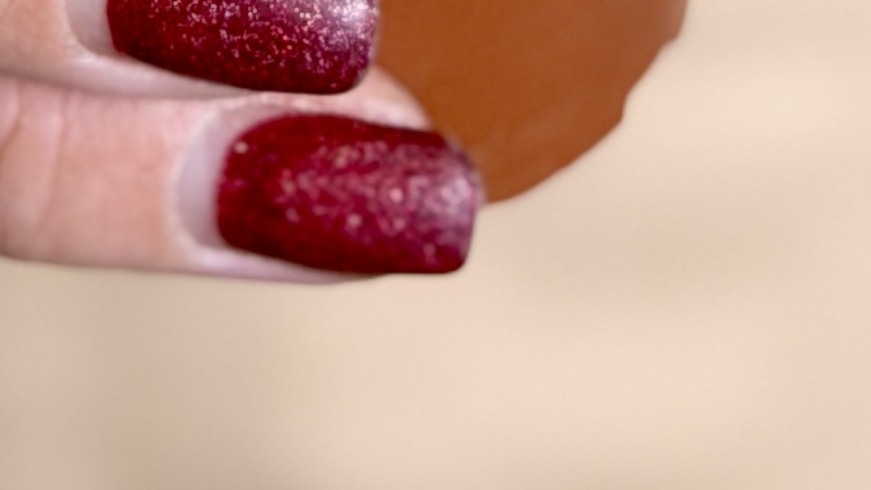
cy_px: -1626
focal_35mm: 313
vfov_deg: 3.6
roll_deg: -1.4
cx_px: 320
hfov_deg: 6.9
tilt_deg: -19.0
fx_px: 7228
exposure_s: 1/219
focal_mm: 6.76
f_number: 1.78
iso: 50
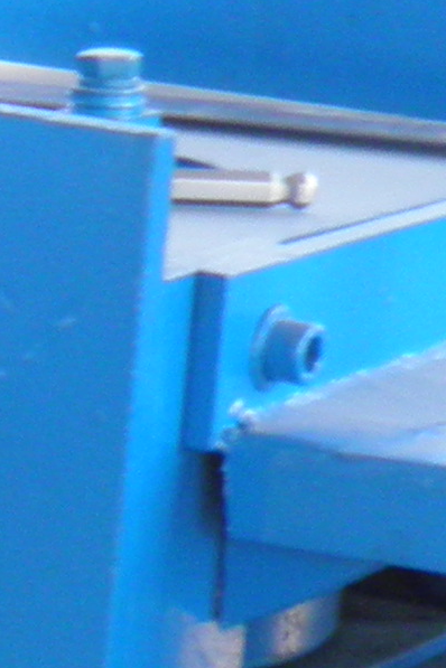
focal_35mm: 209
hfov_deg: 6.2
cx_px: -701
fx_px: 3884
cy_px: 1445
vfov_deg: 9.1
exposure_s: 1/30
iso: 80
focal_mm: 4.9
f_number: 2.8
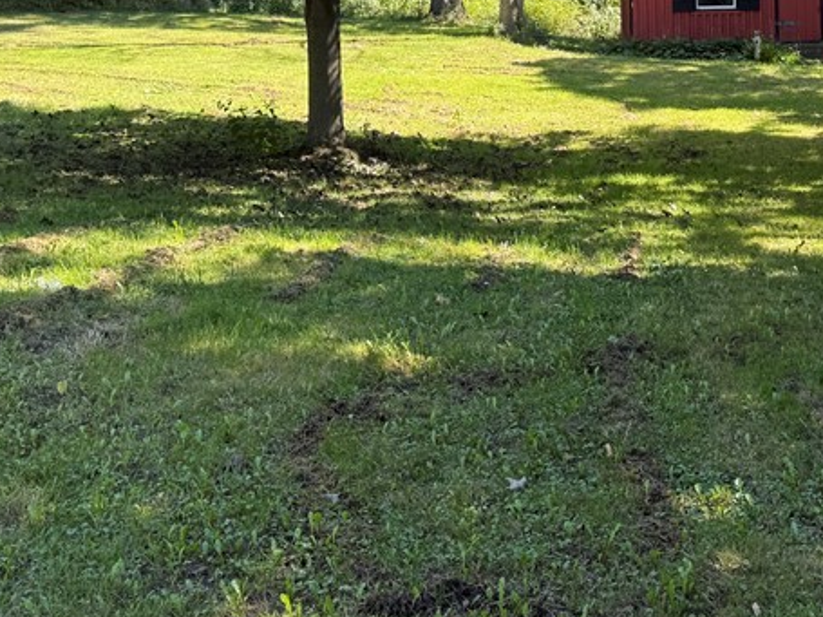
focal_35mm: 54
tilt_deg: +0.3
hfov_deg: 34.9
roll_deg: +0.1
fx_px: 1284
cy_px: -29
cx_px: 608
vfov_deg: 25.4
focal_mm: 6.76
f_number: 1.78
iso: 80
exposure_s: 1/481
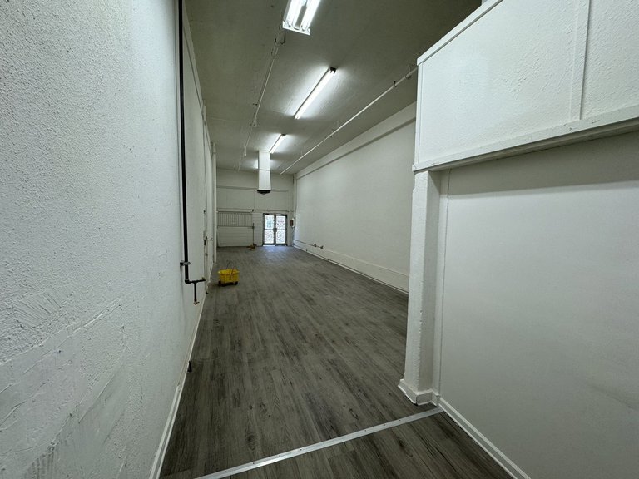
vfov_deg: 85.7
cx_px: 320
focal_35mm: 14
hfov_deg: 102.1
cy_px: 240
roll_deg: -1.6
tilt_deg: -4.5
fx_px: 258
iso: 125
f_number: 2.2
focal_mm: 2.22
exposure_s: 1/120
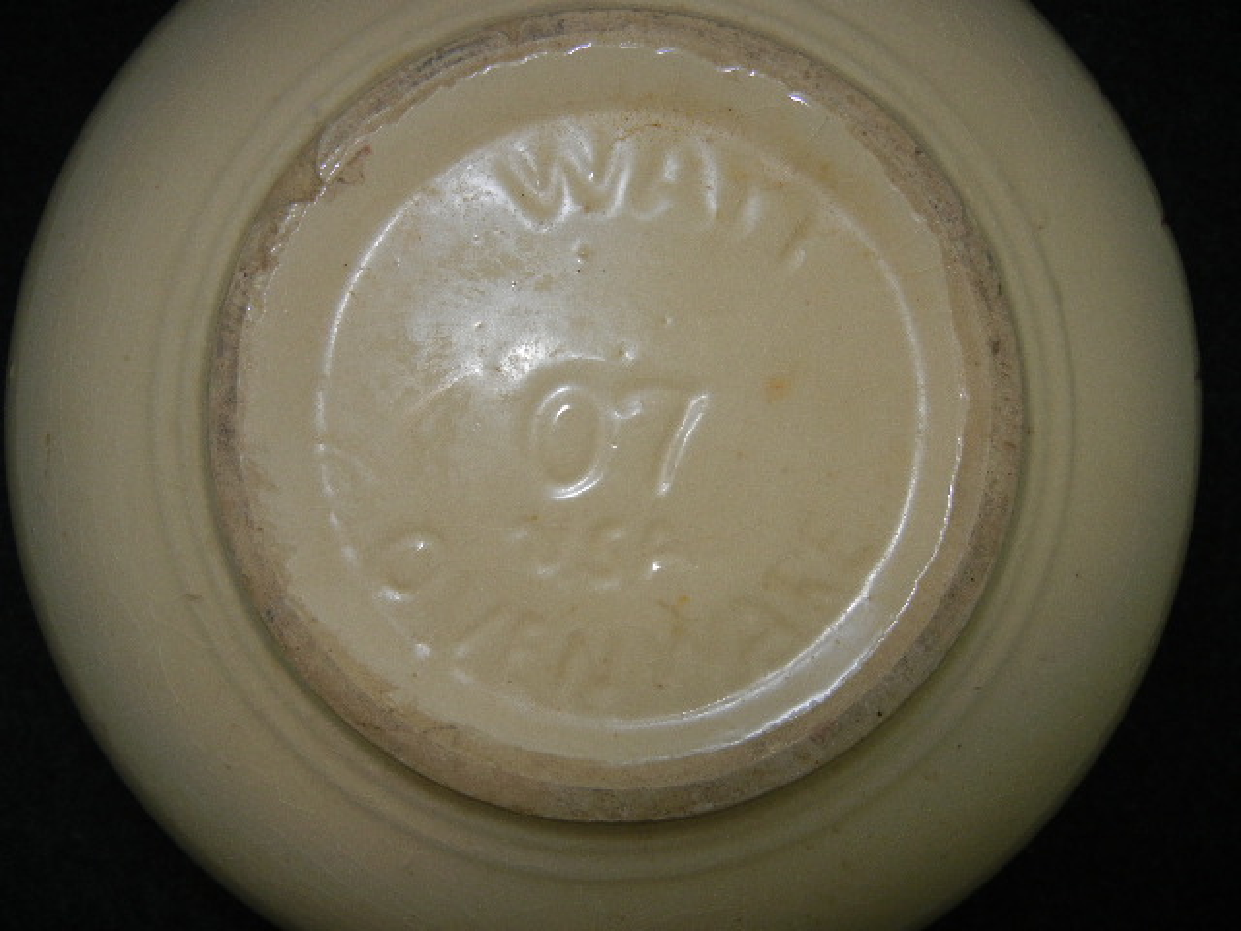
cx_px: 620
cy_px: 466
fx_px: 1076
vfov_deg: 46.8
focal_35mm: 30
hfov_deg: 60.0
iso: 200
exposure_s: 1/30
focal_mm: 5.4
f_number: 7
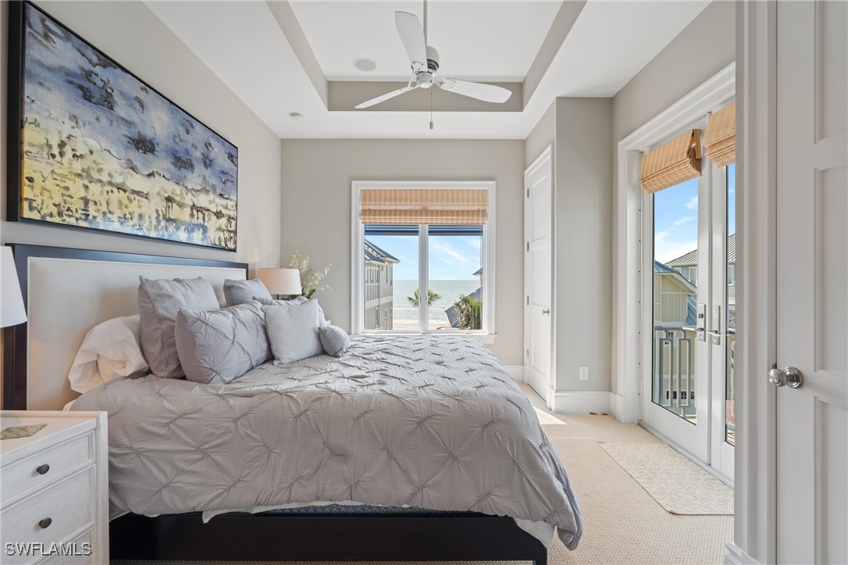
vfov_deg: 73.7
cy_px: 282
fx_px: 377
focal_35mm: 16
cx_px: 424
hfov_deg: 96.8
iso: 200
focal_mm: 16
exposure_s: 1/13
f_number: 9
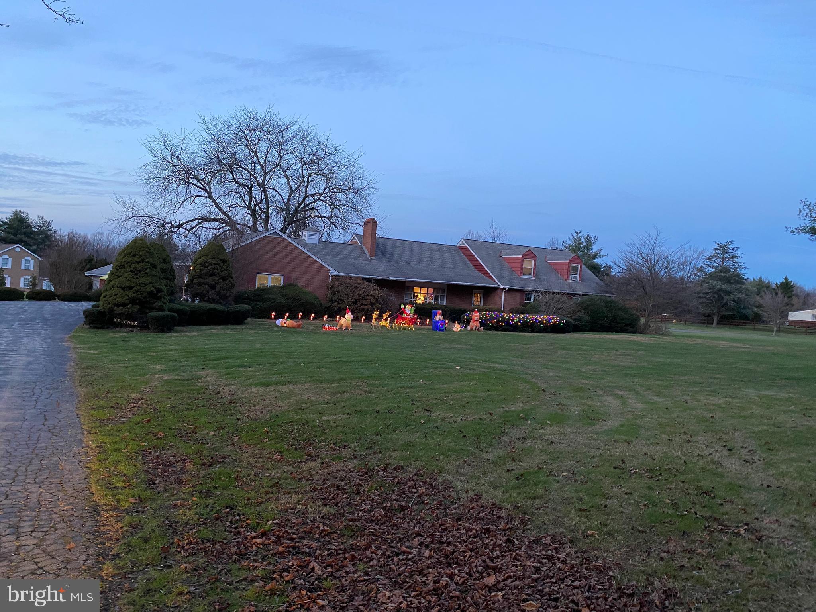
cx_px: 408
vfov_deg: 53.1
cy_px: 306
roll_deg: -4.0
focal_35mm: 26
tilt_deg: -3.4
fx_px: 613
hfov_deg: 67.3
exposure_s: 1/60
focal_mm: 4.25
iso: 250
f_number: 1.8
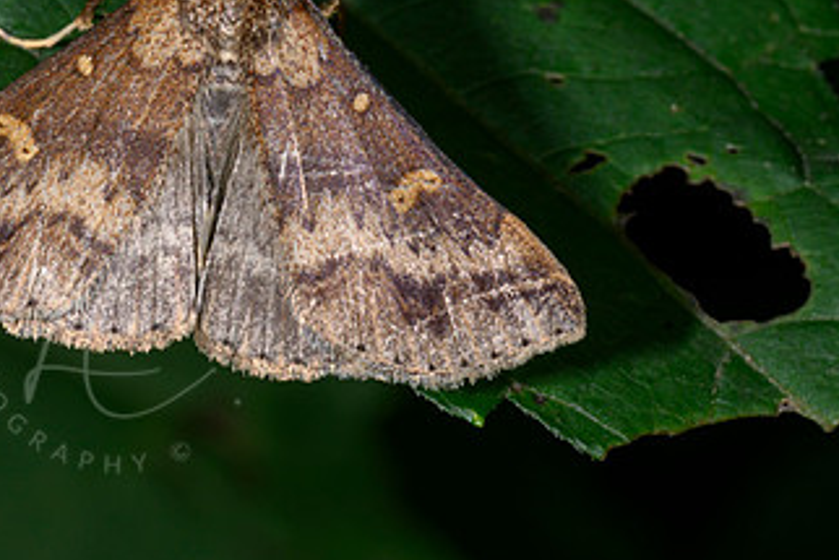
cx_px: 117
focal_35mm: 250
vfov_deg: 5.5
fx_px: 5829
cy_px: 74
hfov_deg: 8.2
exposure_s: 1/250
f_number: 25
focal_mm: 105
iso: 64
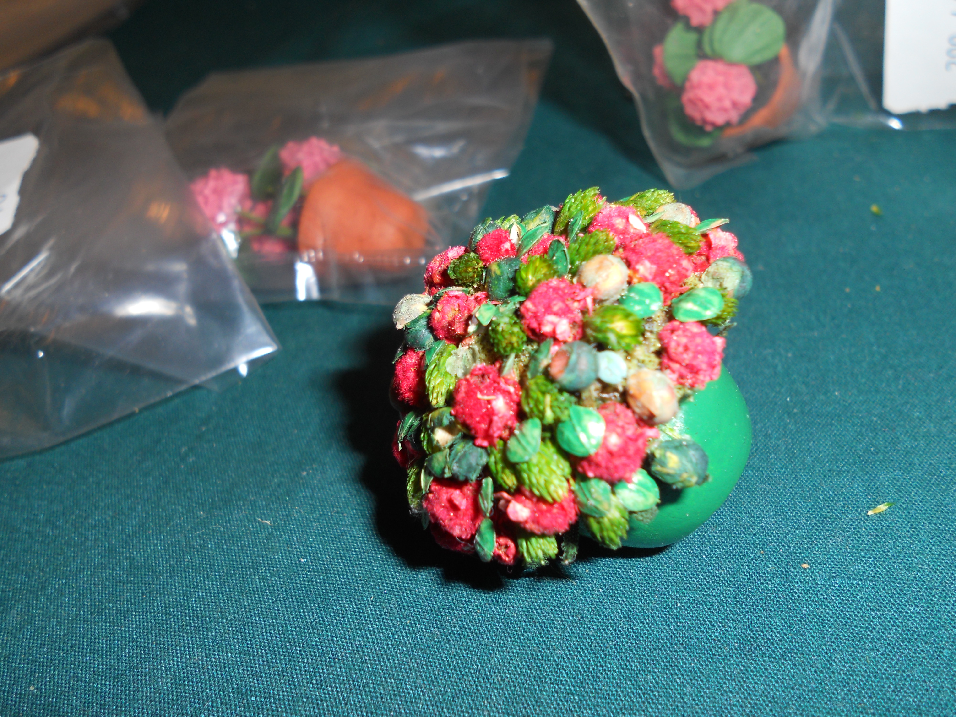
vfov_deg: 44.2
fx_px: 884
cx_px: 478
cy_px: 358
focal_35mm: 32
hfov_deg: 56.8
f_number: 8.8
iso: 80
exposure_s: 1/25
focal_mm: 5.8
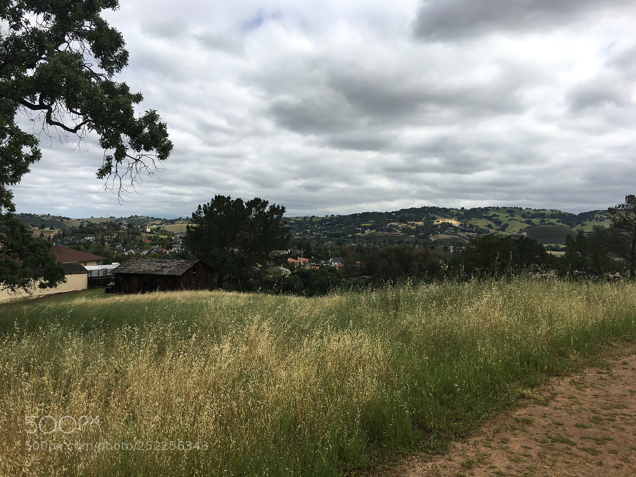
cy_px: 238
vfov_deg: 48.2
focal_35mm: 29
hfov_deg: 61.7
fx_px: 533
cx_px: 318
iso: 25
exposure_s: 1/1603
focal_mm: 4.15
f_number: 2.2
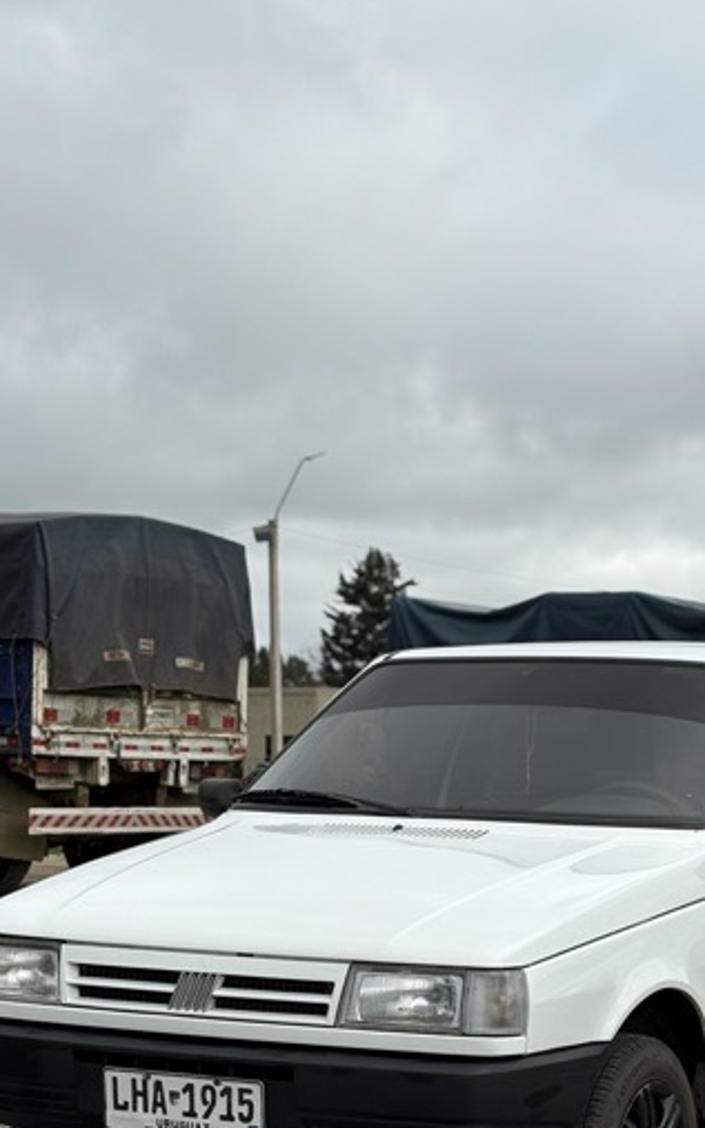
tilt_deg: -2.7
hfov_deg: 15.0
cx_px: 525
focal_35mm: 87
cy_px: 874
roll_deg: -0.9
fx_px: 2674
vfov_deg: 23.5
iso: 32
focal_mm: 5.96
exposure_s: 1/4329
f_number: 1.6
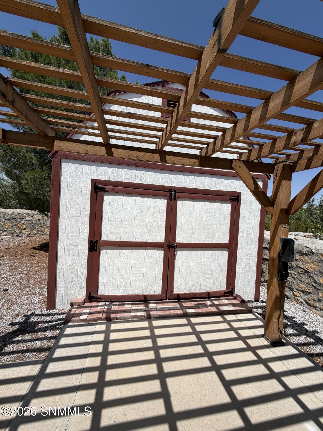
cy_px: 216
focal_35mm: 14
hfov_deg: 85.7
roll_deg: -3.4
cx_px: 162
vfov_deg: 102.1
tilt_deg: -0.7
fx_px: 174
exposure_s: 1/1497
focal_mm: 2.22
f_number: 2.2
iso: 20
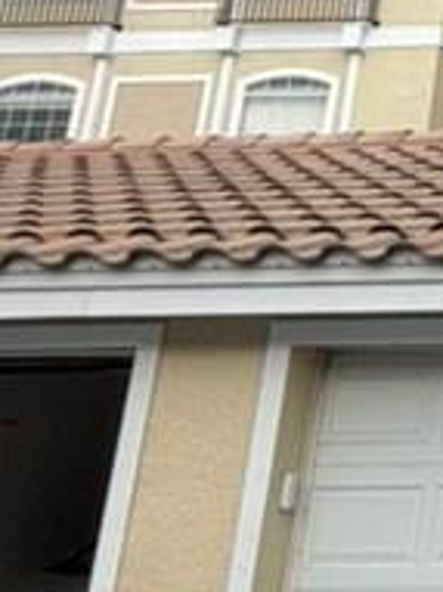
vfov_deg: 25.0
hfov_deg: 14.1
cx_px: 1035
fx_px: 1281
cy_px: 22
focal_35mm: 75
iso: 40
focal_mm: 2.22
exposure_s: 1/241
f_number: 2.2
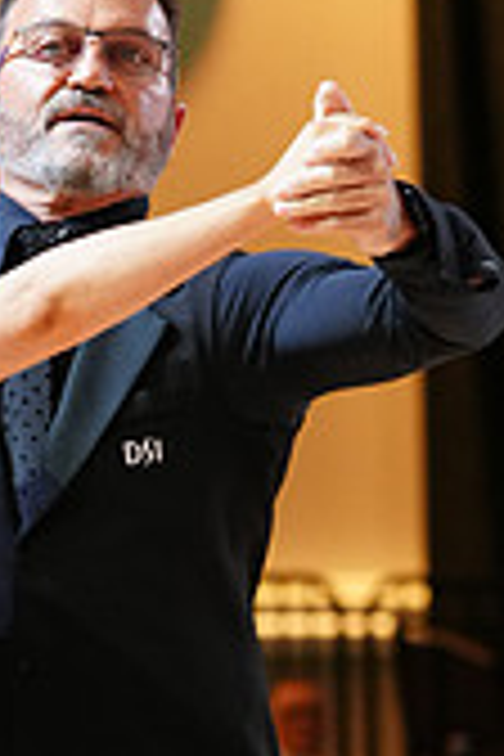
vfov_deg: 4.1
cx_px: -160
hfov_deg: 2.7
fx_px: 10562
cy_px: 1058
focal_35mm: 503
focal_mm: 146
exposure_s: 1/250
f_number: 4
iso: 2500
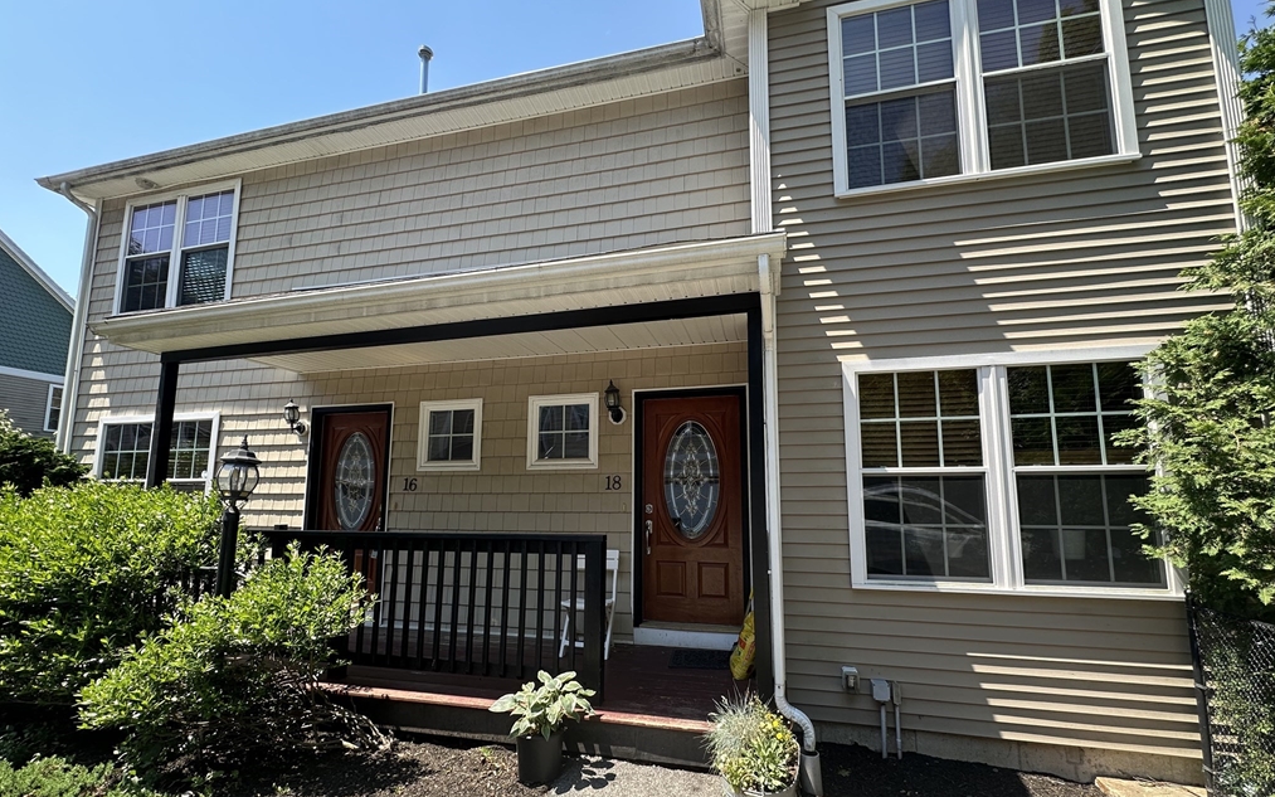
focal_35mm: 15
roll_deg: +0.0
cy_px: 439
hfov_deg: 101.5
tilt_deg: +6.3
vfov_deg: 74.6
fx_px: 521
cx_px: 642
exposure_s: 1/337
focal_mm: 2.22
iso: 40
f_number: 2.2
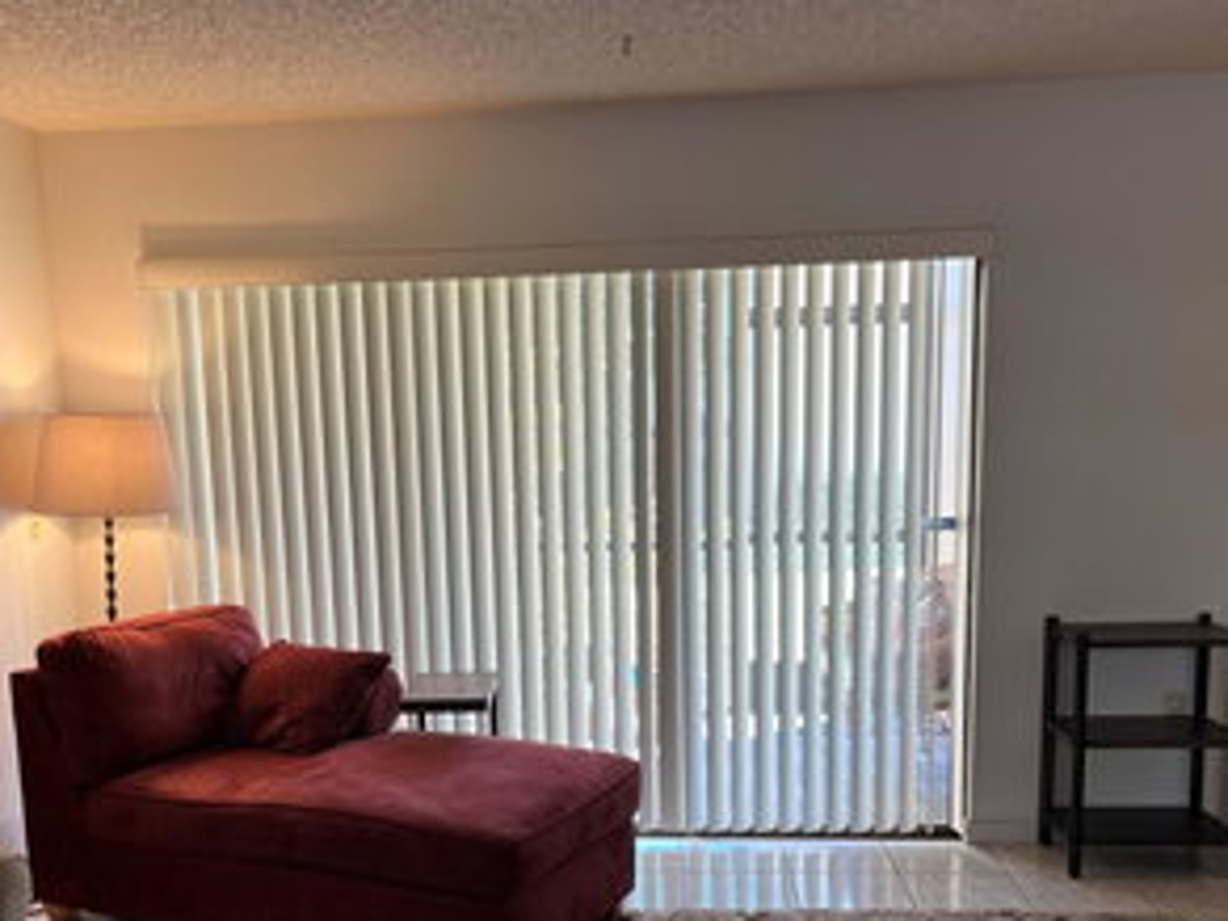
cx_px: 528
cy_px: 639
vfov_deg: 37.2
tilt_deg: -10.3
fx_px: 1348
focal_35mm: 38
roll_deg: +2.1
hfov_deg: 48.8
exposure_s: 1/60
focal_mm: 5.1
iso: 80
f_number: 1.6
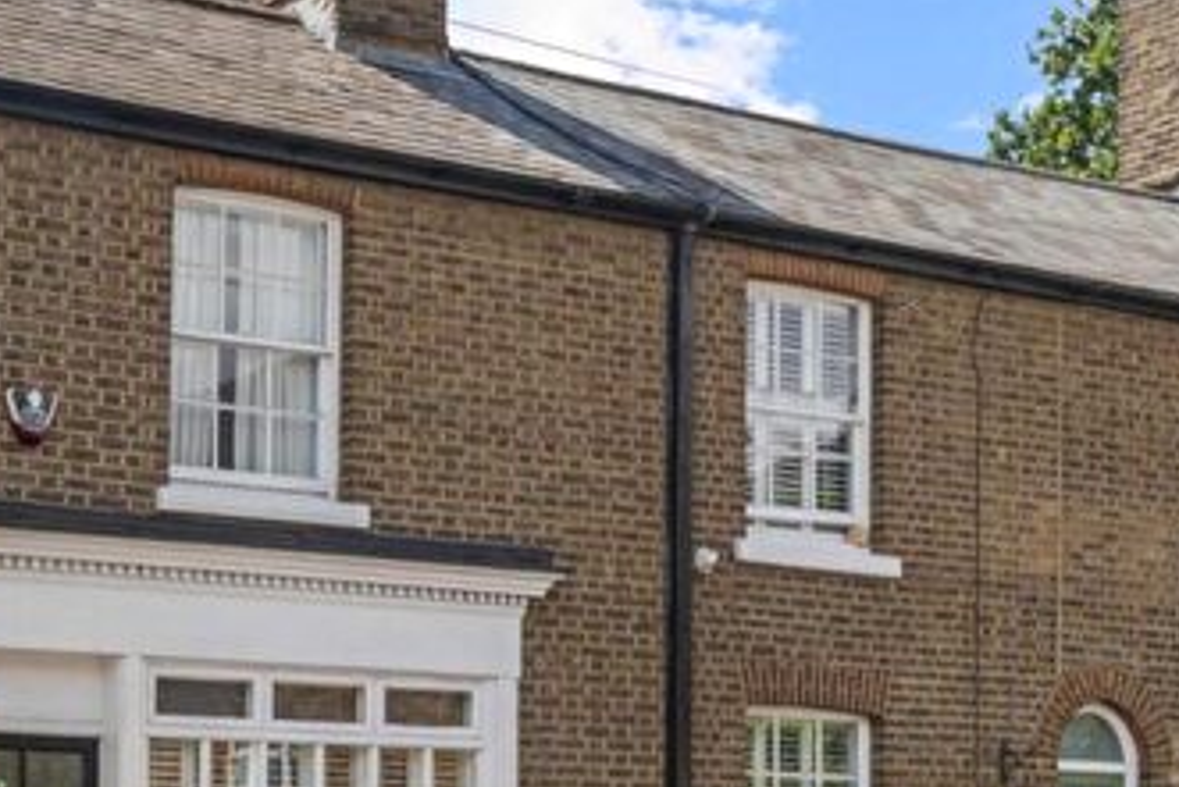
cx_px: 171
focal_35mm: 74
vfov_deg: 18.3
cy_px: 582
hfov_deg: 26.6
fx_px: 2424
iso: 320
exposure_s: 1/200
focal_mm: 35
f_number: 8
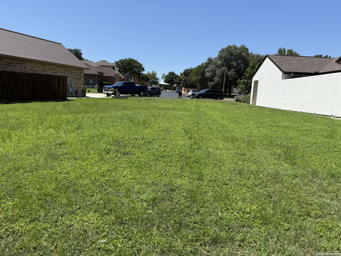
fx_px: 236
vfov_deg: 56.8
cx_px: 170
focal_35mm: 24
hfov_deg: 71.6
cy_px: 128
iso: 80
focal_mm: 6.76
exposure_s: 1/4167
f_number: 1.78
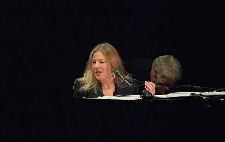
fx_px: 3291
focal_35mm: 536
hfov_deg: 3.9
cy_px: 84
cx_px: 77
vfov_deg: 2.5
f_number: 8
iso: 25600
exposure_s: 1/320
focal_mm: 400
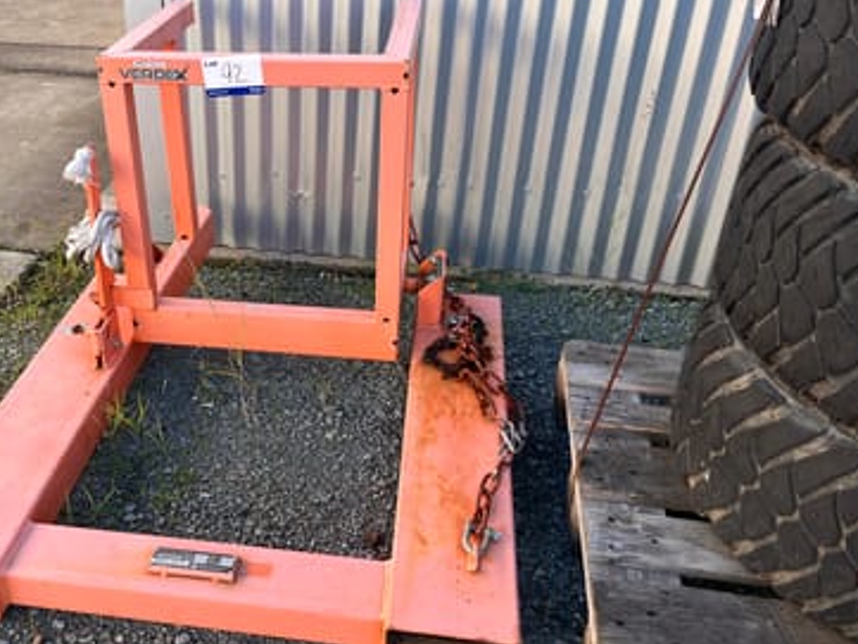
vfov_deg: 39.7
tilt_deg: -30.0
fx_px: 893
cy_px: 332
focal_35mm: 36
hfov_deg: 50.2
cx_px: 271
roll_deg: +0.8
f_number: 1.6
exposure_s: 1/355
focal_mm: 5.1
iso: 50
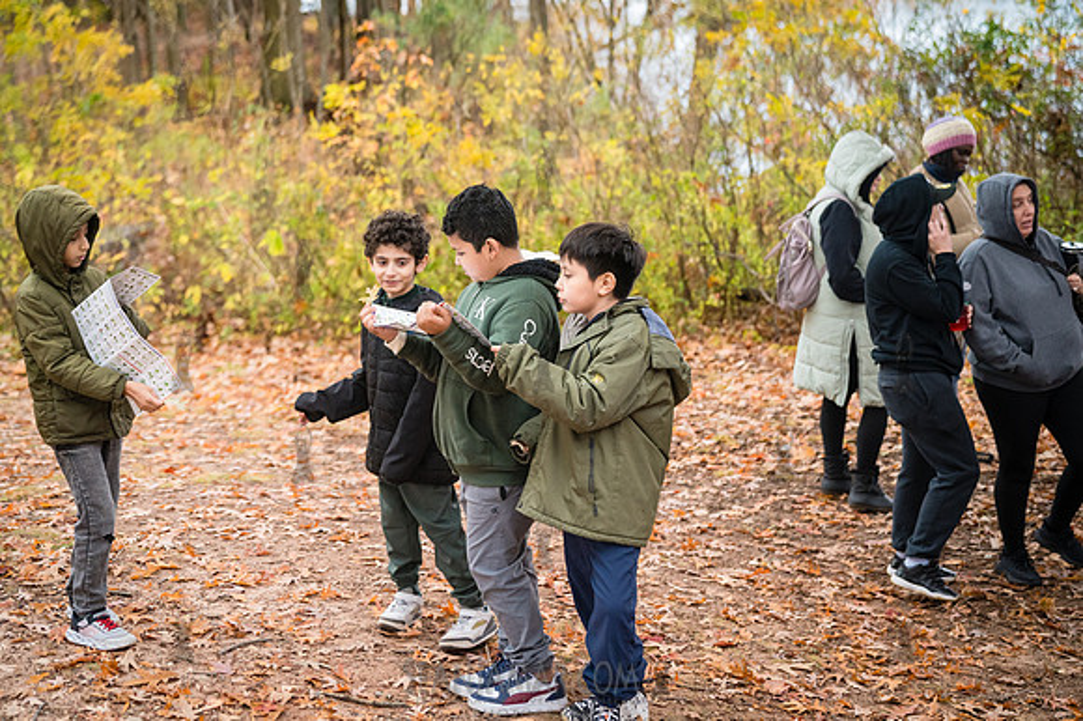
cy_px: 360
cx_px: 542
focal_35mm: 61
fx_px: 1834
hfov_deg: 32.9
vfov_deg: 22.2
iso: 4000
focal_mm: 61
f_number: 3.2
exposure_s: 1/320
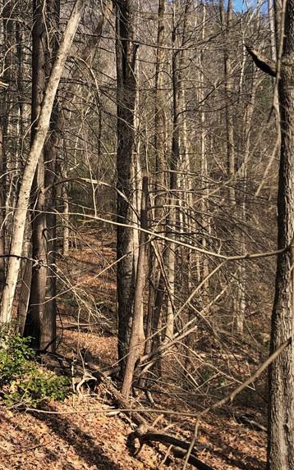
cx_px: 25
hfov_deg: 23.7
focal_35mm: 53
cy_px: 230
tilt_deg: +2.3
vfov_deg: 38.2
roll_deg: +3.4
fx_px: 680
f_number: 1.8
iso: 20
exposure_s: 1/827
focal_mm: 3.99
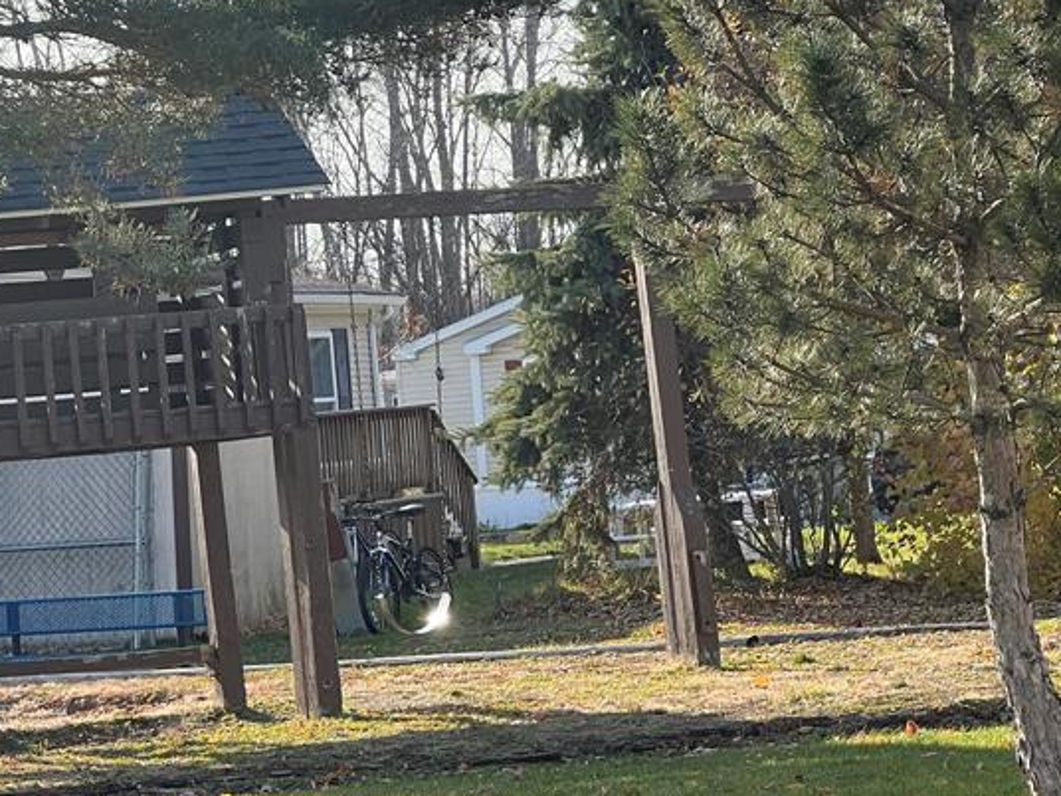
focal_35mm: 147
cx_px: 556
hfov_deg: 13.4
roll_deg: +5.0
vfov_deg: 10.1
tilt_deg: -1.6
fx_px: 4506
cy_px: 614
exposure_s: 1/272
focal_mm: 9
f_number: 2.8
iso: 32
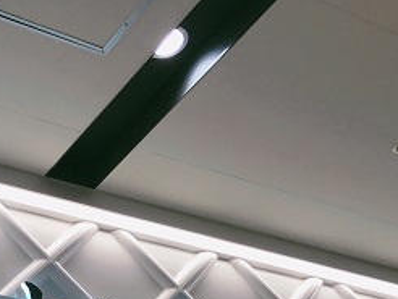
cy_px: 339
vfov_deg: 15.8
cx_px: -11
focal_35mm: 91
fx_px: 1047
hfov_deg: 20.7
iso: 20
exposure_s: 1/221
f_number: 1.8
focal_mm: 3.99
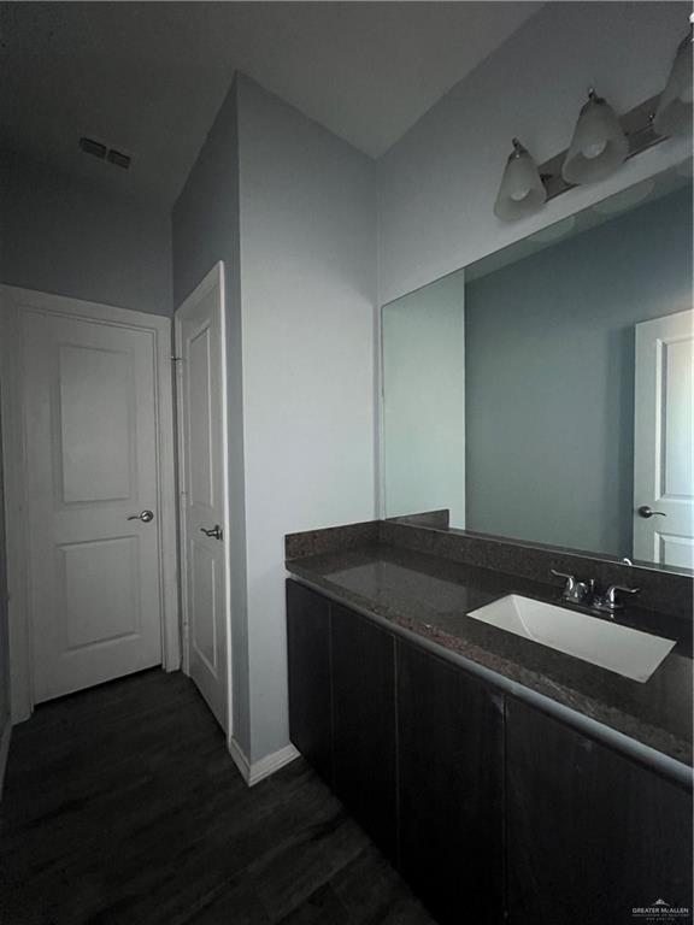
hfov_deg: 89.9
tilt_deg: -1.1
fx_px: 348
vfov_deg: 106.2
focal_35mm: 13
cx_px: 347
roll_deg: +0.6
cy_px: 462
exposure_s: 1/36
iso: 1250
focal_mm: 1.57
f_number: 1.8
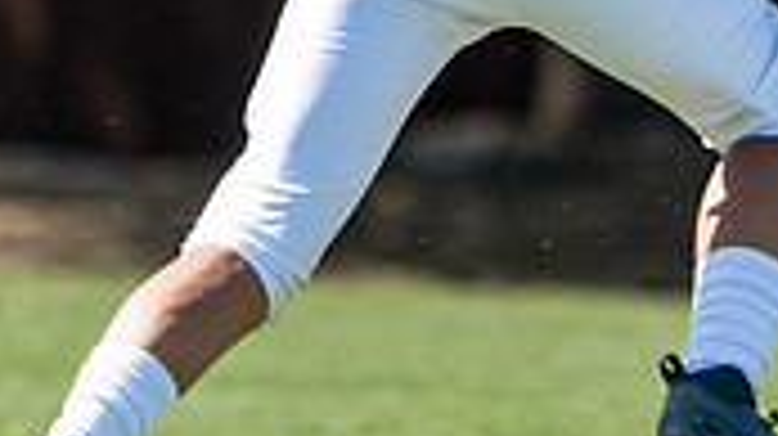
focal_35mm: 1912
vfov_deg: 0.6
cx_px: 463
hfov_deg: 1.1
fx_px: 39413
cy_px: -239
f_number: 5.6
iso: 160
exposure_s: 1/800
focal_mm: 400
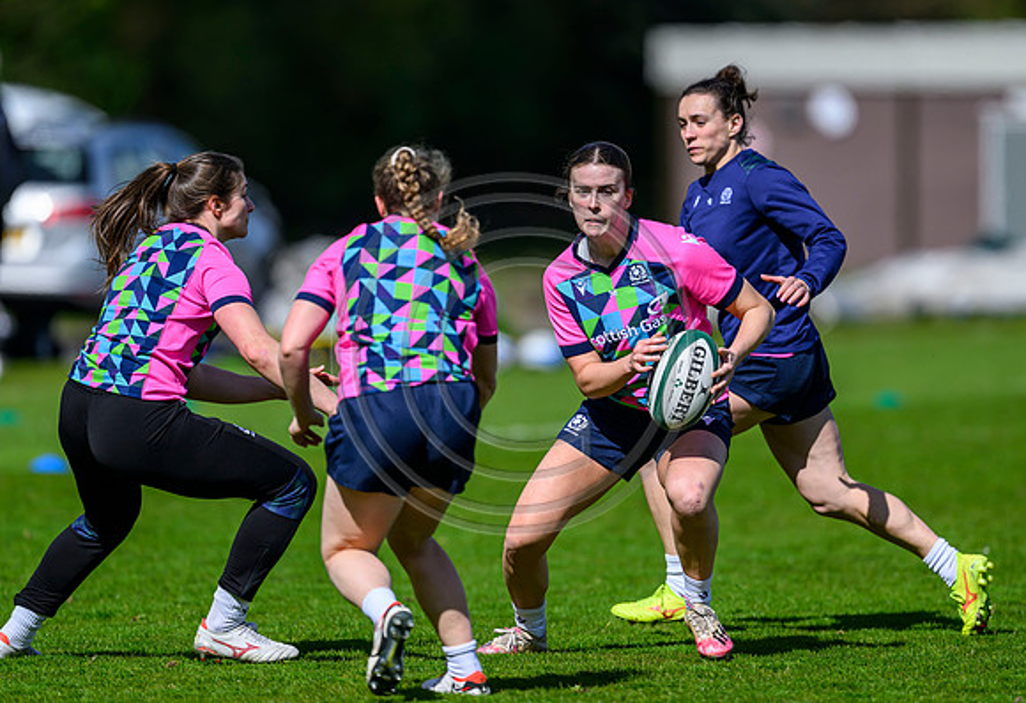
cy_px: 299
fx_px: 13479
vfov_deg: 3.0
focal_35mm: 469
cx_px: 607
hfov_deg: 4.4
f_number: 3.2
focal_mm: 400
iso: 250
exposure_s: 1/5000
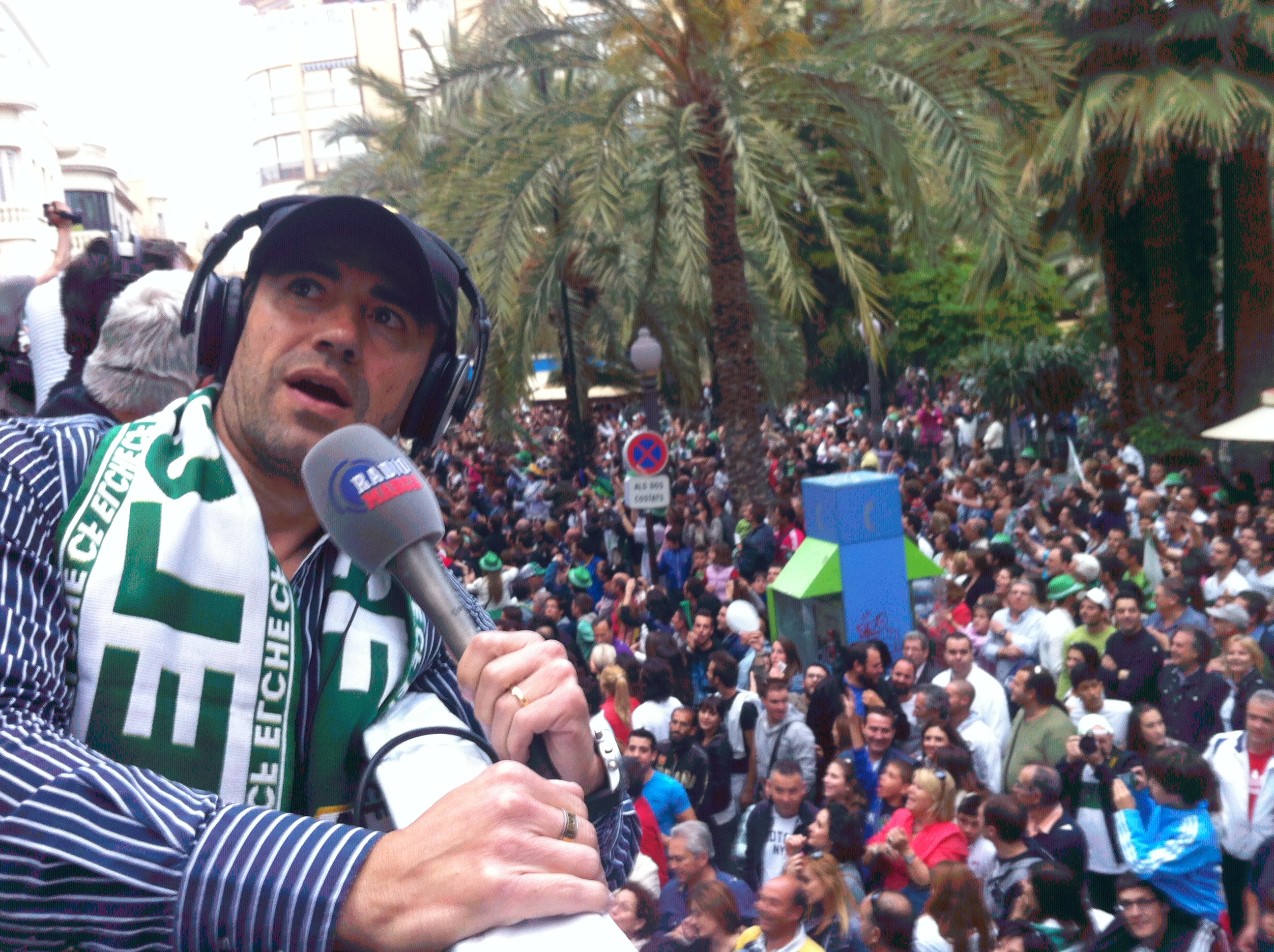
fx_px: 1286
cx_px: 637
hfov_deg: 52.7
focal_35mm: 35
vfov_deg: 40.6
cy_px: 476
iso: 100
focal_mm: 3.85
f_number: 2.8
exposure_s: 1/20
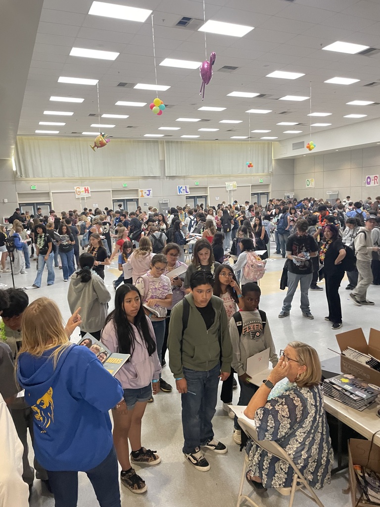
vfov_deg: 67.3
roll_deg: +0.1
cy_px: 254
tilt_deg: -8.5
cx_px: 190
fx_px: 381
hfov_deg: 53.1
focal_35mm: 26
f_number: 1.6
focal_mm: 4.2
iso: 320
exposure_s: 1/60
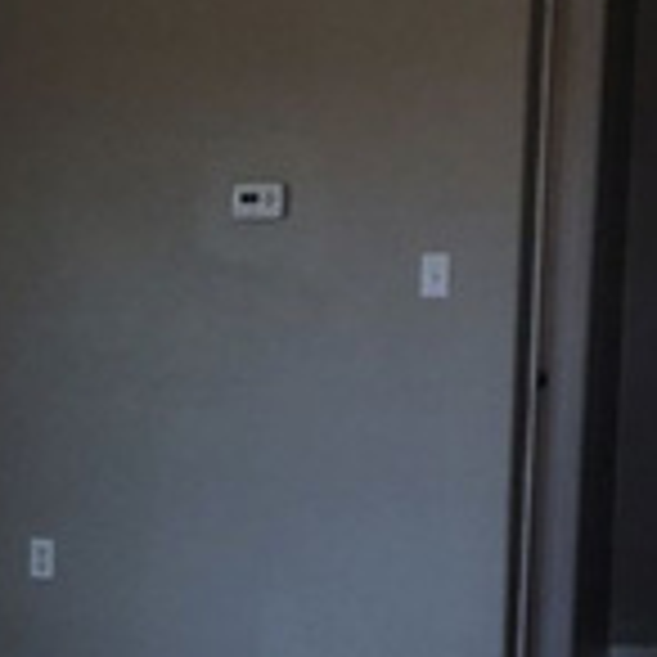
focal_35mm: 112
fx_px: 2405
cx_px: -328
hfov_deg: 14.5
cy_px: 518
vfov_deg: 15.5
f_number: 2.2
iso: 32
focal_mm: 4.15
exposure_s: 1/120
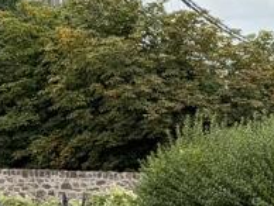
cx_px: 525
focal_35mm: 137
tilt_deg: -12.1
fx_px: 1086
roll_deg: +0.0
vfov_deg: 10.4
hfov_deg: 12.8
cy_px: 332
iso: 64
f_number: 1.6
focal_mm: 5.96
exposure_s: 1/884
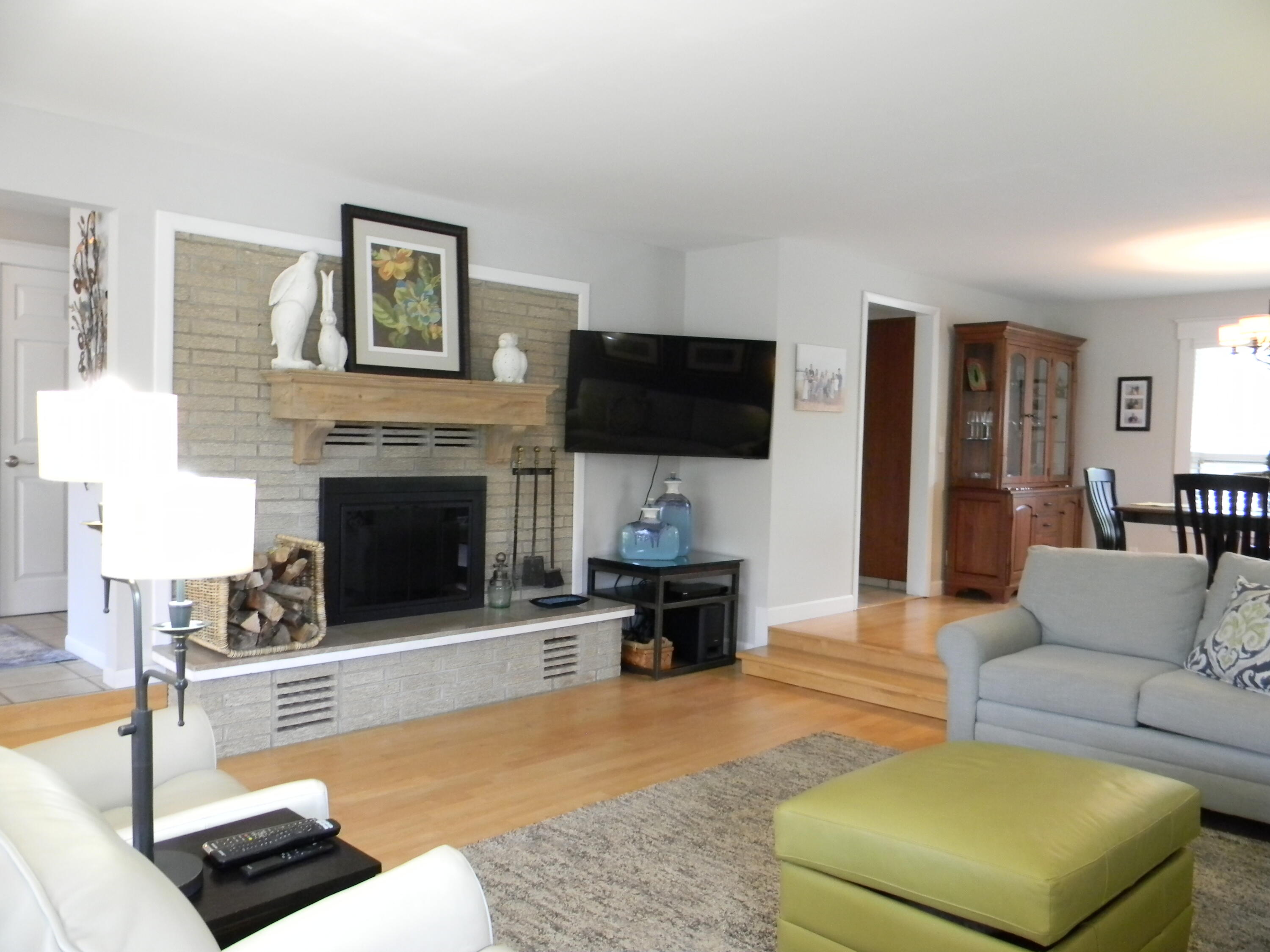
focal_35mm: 28
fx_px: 1027
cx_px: 635
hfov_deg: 63.4
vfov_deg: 49.7
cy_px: 476
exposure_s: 1/12.3
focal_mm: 5
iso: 400
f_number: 3.5
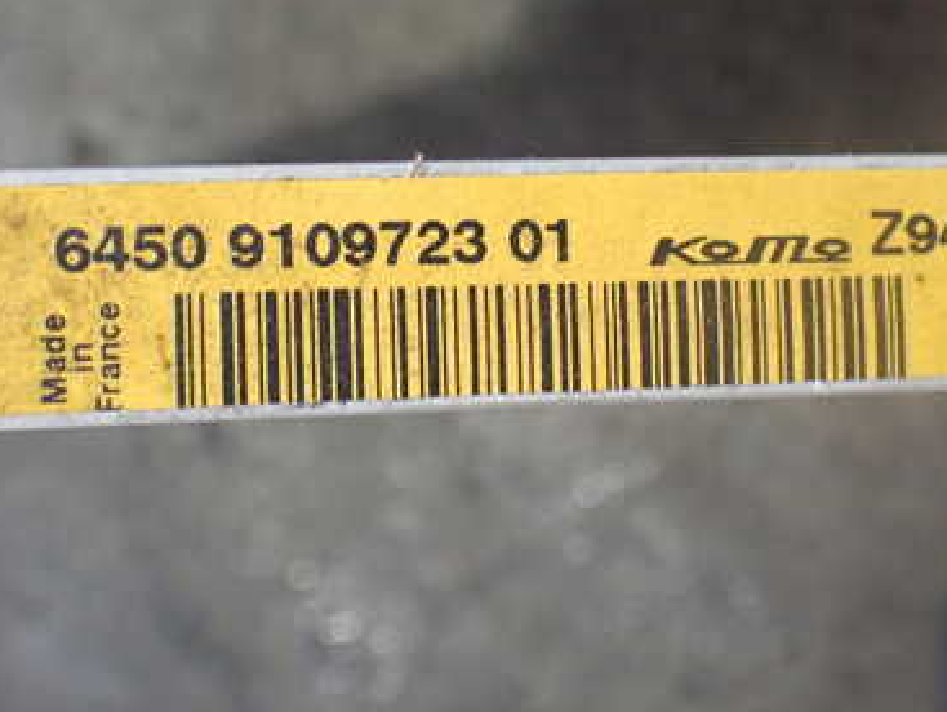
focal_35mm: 49
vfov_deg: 29.6
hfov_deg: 38.8
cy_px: 263
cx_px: 511
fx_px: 1342
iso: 800
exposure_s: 1/60
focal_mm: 5.4
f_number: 2.3
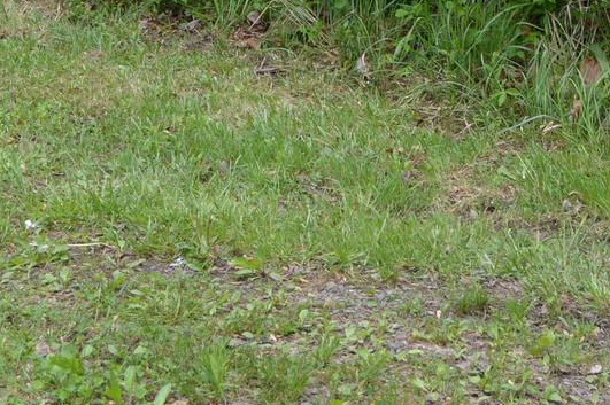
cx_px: 478
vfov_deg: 7.9
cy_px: -269
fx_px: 2843
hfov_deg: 12.2
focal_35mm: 168
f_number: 5.6
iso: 125
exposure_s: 1/125
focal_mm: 29
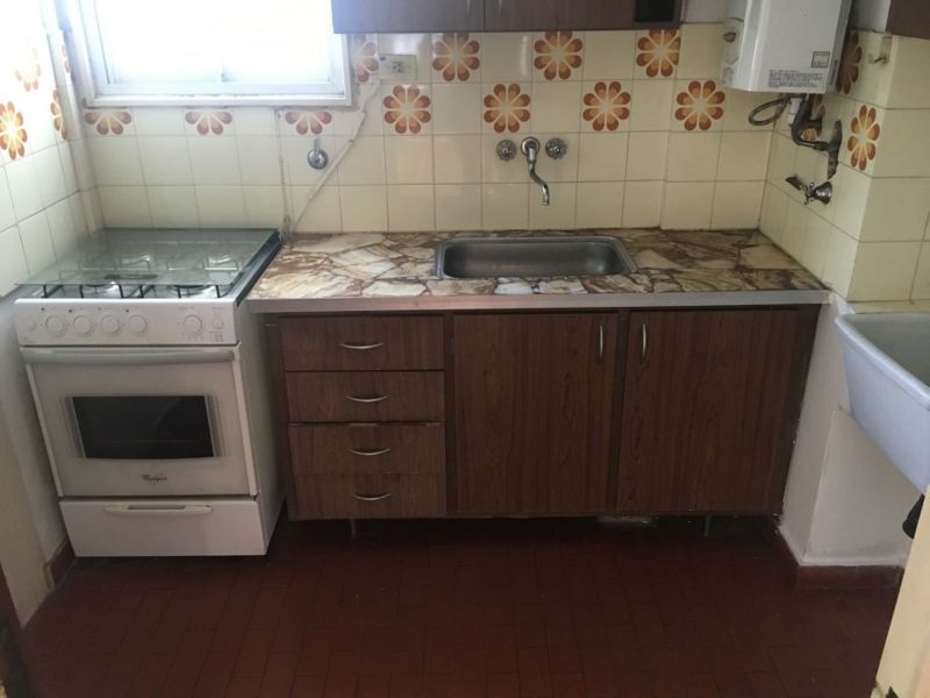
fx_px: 779
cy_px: 349
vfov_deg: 48.2
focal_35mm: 29
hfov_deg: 61.7
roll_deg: -0.2
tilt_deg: -24.6
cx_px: 465
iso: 200
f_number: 2.2
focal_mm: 4.15
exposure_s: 1/20
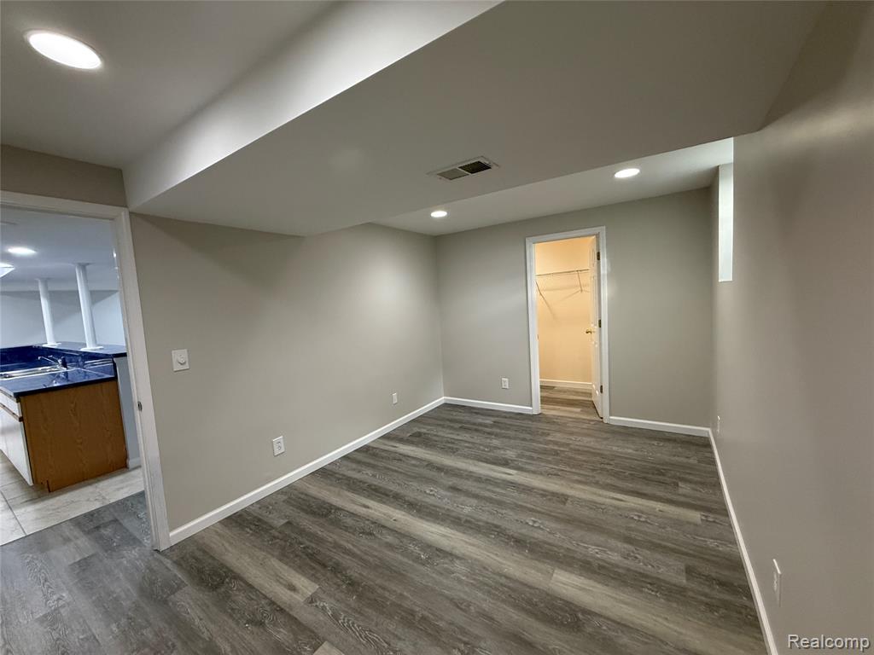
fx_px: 353
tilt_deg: -3.8
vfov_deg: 85.7
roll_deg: +2.9
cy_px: 328
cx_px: 437
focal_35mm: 14
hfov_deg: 102.1
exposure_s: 1/120
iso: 320
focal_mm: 2.22
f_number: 2.2
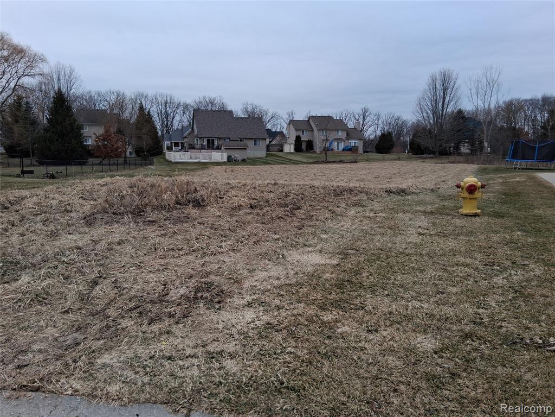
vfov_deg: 53.1
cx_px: 278
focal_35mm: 26
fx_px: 417
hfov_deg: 67.3
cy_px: 208
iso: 25
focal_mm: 3.98
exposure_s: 1/100
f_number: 1.8
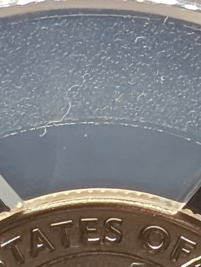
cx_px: 66
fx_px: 2774
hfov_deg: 4.1
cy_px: 288
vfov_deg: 5.5
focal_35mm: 359
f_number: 1.68
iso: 102
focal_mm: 6.9
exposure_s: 1/176
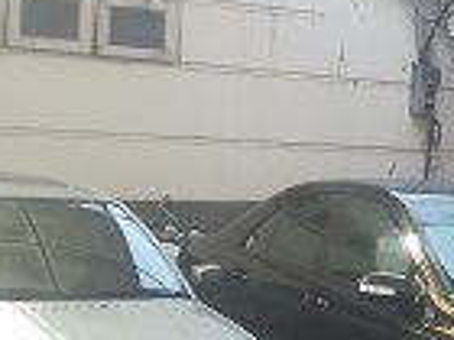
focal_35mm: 100
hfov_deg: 17.9
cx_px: 649
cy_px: 91
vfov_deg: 14.7
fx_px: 1312
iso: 50
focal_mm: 3.79
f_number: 2
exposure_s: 1/152
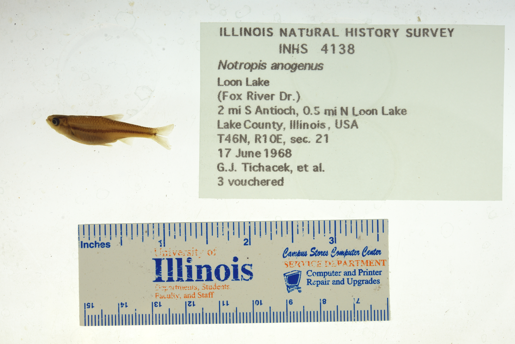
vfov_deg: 22.6
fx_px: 859
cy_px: 172
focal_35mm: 60
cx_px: 258
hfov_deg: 33.4
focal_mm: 60
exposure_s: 1/200
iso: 100
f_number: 10
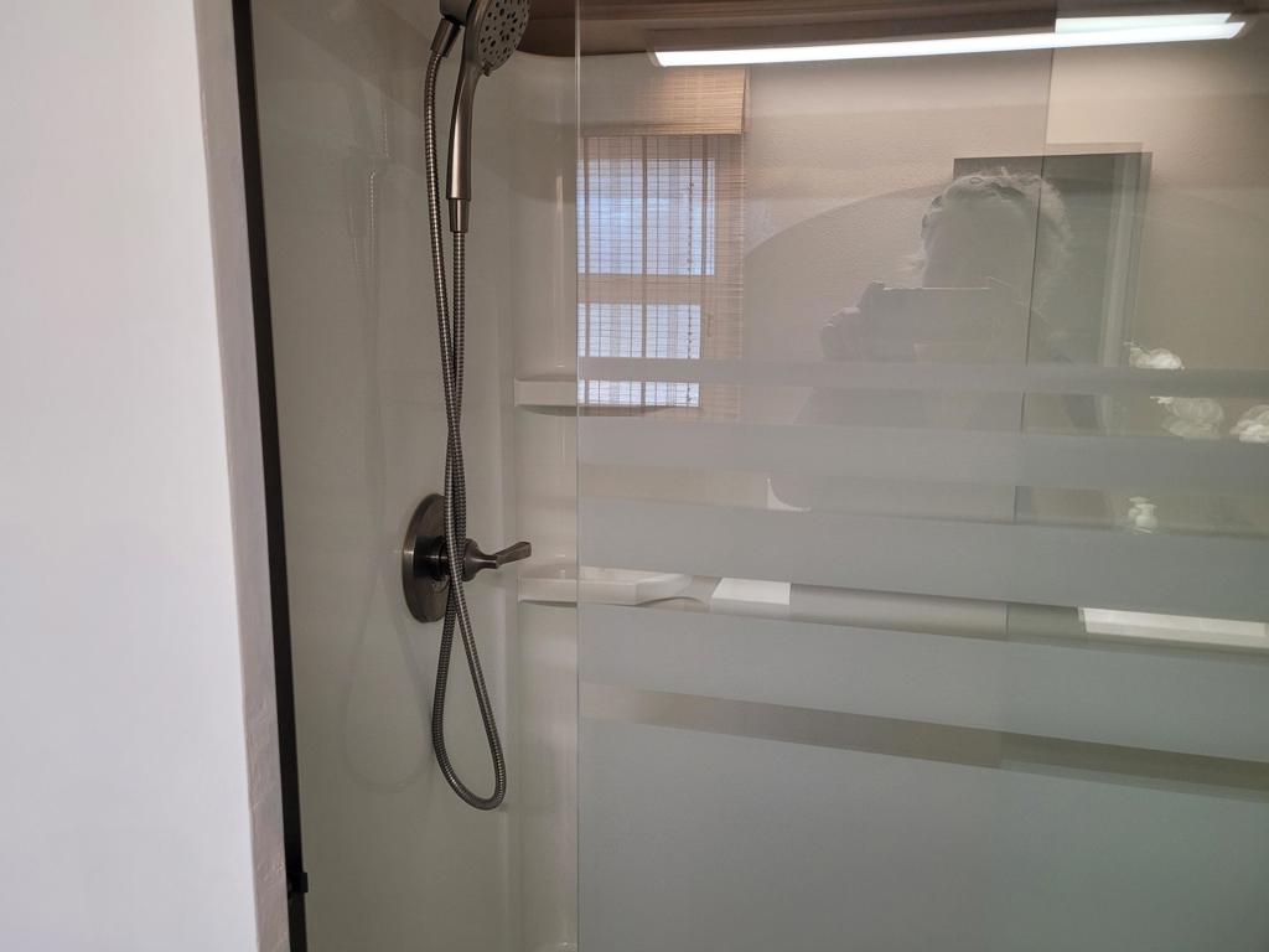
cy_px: 476
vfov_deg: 53.1
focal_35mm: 26
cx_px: 634
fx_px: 953
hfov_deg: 67.3
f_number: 1.8
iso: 200
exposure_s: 1/120
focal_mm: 5.4
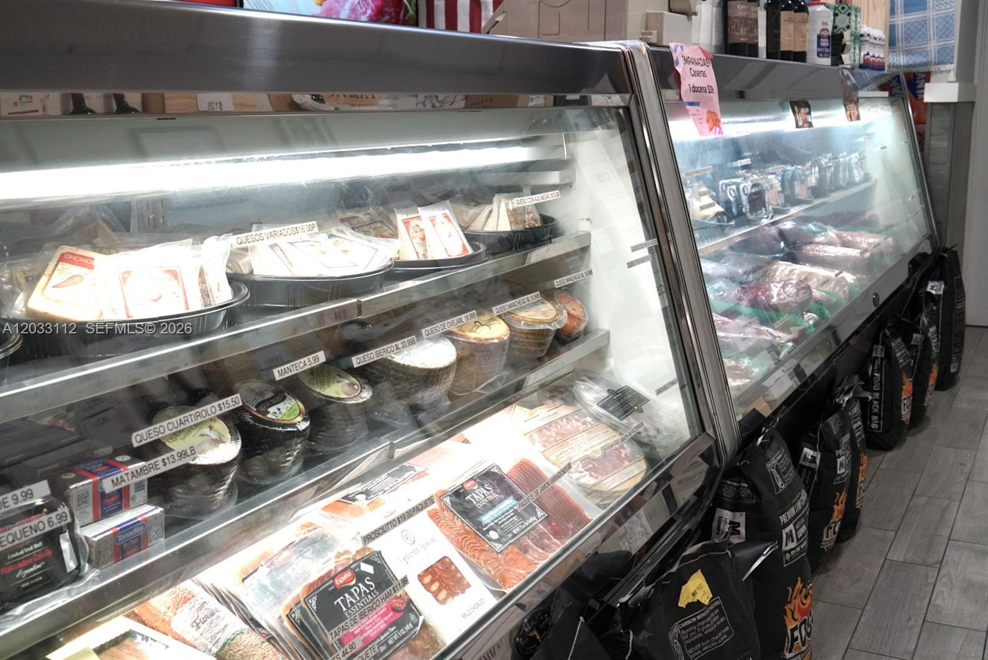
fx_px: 1044
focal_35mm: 38
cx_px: 494
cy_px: 330
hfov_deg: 50.7
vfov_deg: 35.1
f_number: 10
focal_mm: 38
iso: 2000
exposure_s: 1/50
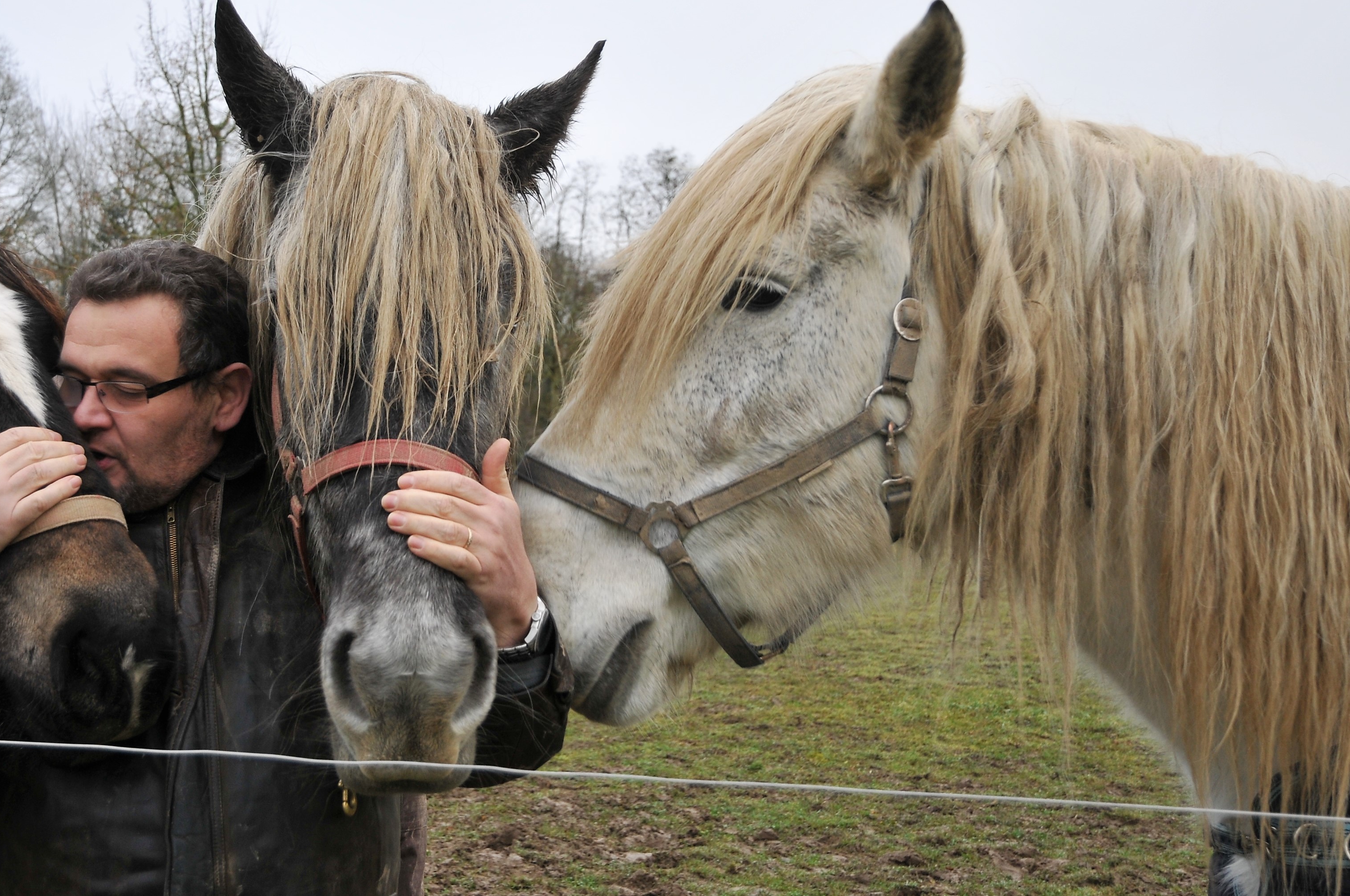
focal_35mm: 55
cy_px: 390
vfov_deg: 24.5
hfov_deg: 36.0
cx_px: 484
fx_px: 2060
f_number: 4.5
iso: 200
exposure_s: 1/80
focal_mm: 26
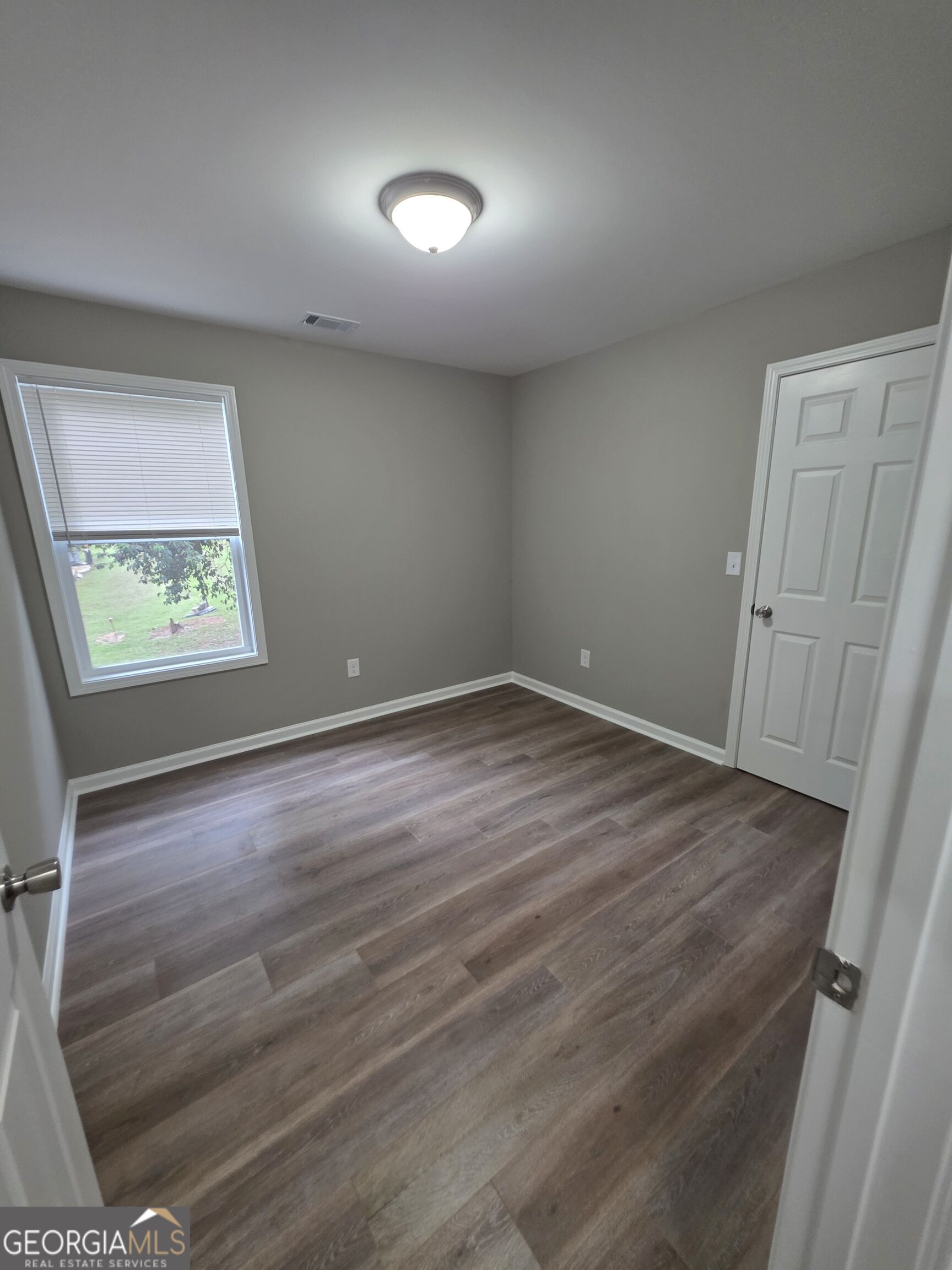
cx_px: 476
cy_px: 635
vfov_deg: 106.2
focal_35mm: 13
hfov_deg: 89.9
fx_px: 477
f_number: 1.9
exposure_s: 1/60
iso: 200
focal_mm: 2.2
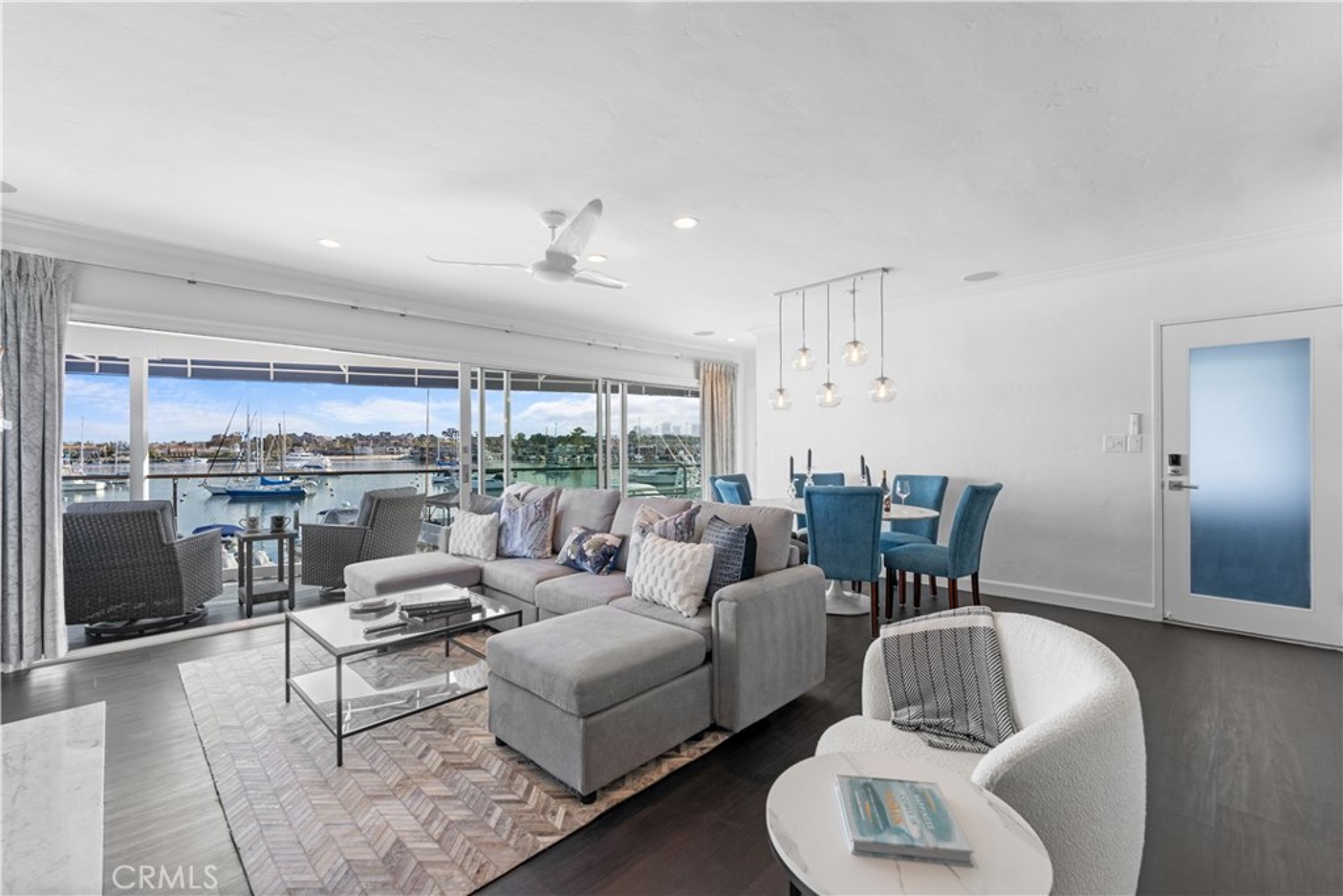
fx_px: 560
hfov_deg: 100.4
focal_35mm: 15
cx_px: 672
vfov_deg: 77.3
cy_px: 448
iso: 100
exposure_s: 1/40
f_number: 7.1
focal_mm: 15
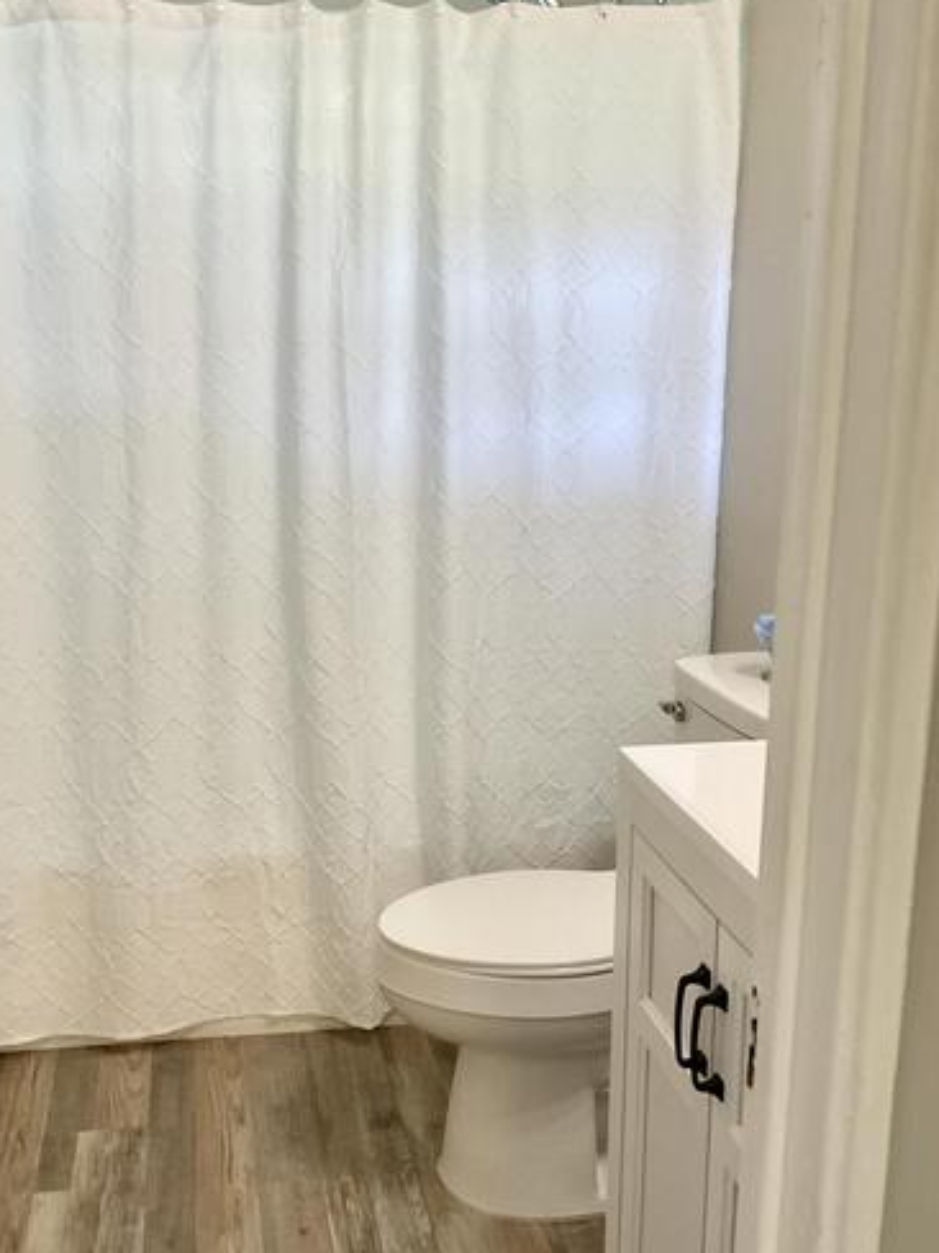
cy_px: 680
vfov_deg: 48.9
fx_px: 1374
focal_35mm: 38
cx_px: 346
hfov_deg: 37.5
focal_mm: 3
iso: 80
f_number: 1.8
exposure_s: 1/60
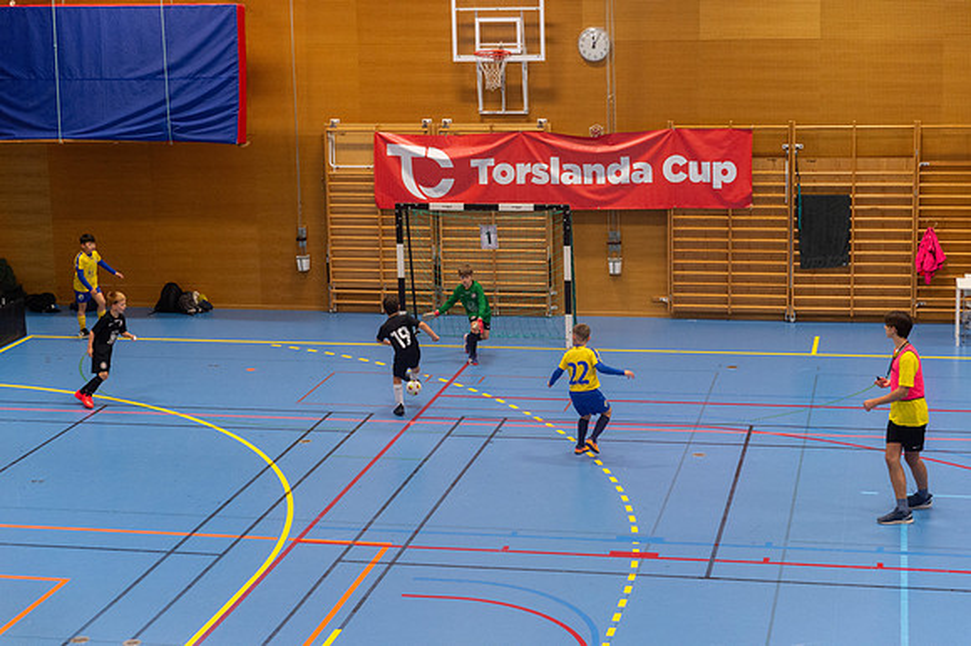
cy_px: 323
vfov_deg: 19.4
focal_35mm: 70
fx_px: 1887
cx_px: 486
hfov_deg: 28.9
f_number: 3.5
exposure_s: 1/400
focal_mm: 70
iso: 4500
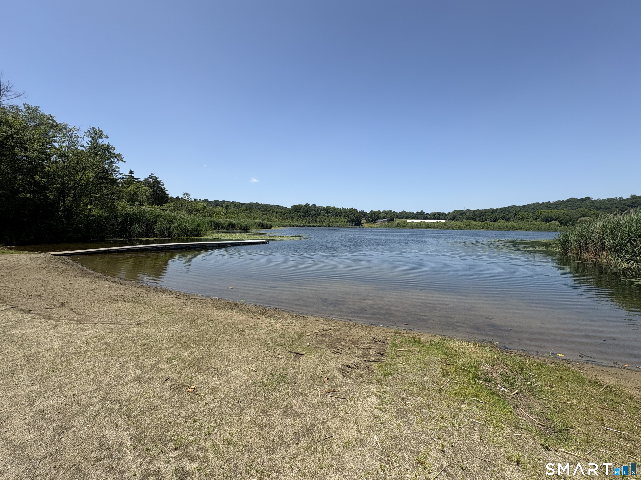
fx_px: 259
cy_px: 240
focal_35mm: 14
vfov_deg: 85.7
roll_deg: -0.5
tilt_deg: -4.0
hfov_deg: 102.1
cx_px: 320
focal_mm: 2.22
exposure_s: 1/1927
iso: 50
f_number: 2.2
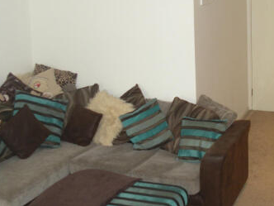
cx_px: 222
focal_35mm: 58
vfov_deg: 24.6
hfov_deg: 32.3
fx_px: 459
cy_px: 26
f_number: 3.2
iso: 97
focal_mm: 5.8
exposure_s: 1/30
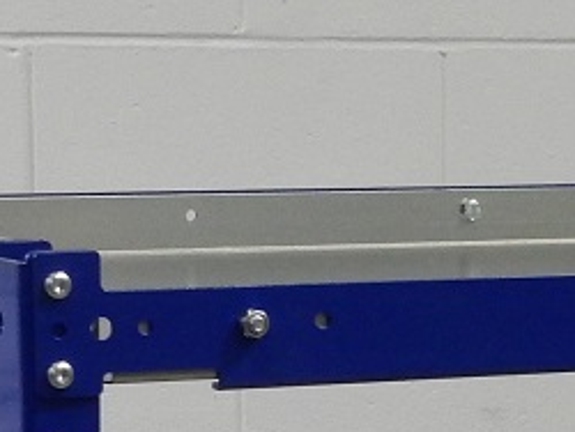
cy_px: 514
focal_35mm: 187
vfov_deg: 7.9
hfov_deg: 10.3
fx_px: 3109
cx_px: 750
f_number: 4
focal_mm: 6.4
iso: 360
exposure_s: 1/30
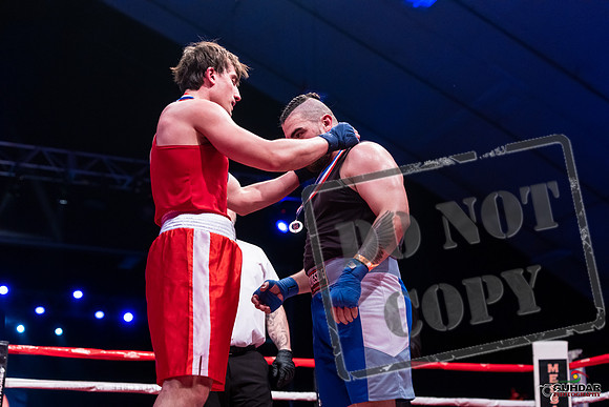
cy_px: 204
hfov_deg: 32.9
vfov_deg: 22.3
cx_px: 304
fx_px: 1032
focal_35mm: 61
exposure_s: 1/800
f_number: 2.8
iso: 3200
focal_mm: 61
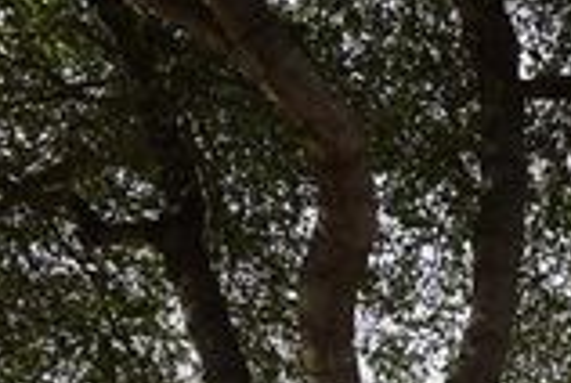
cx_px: 914
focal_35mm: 97
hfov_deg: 18.1
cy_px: 620
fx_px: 1541
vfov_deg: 13.2
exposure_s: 1/125
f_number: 9
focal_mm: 16
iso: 100
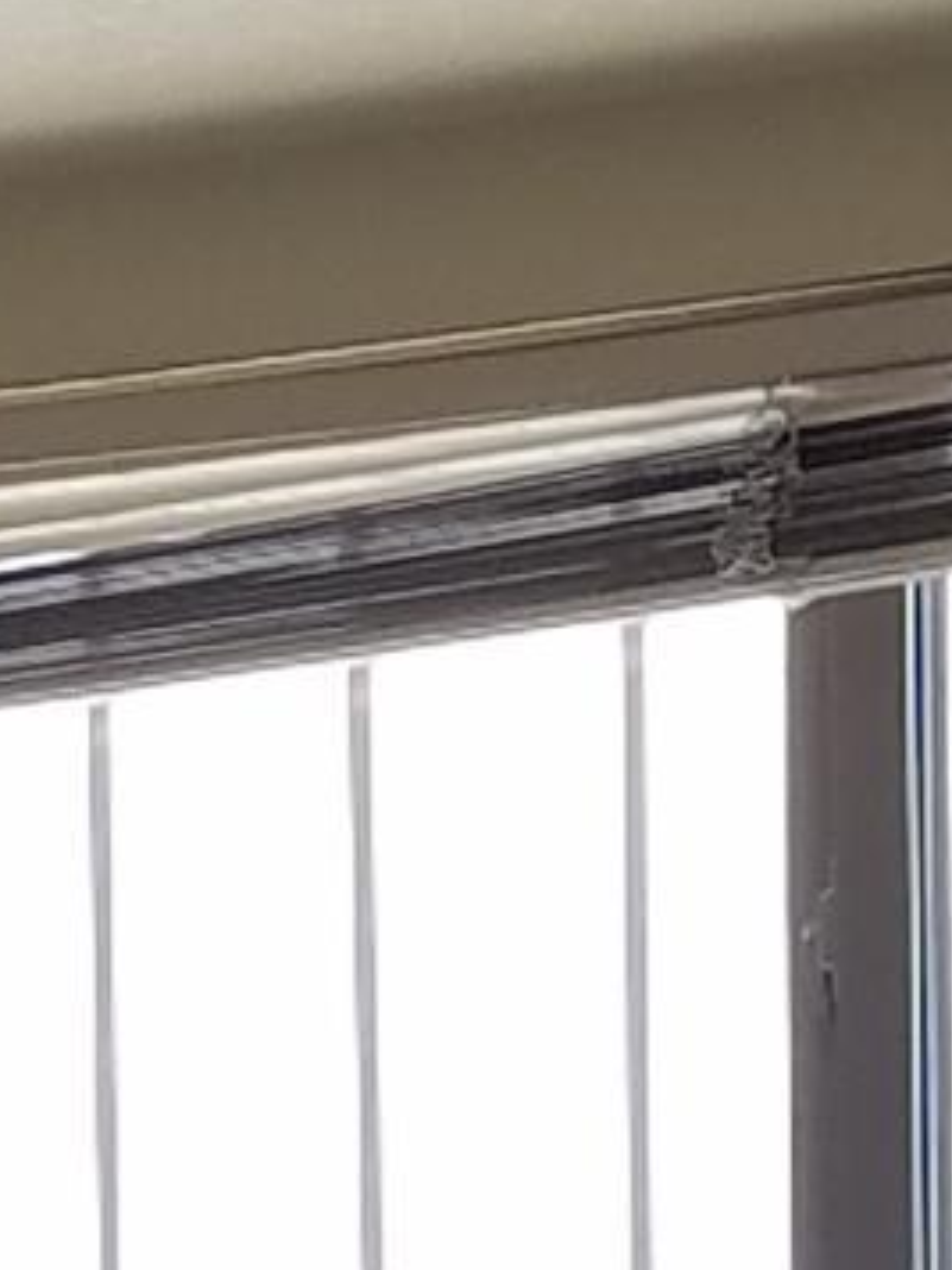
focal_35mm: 219
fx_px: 8031
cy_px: 2504
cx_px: -802
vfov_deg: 8.6
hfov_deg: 6.6
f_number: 1.7
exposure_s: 1/152
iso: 50
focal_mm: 4.2
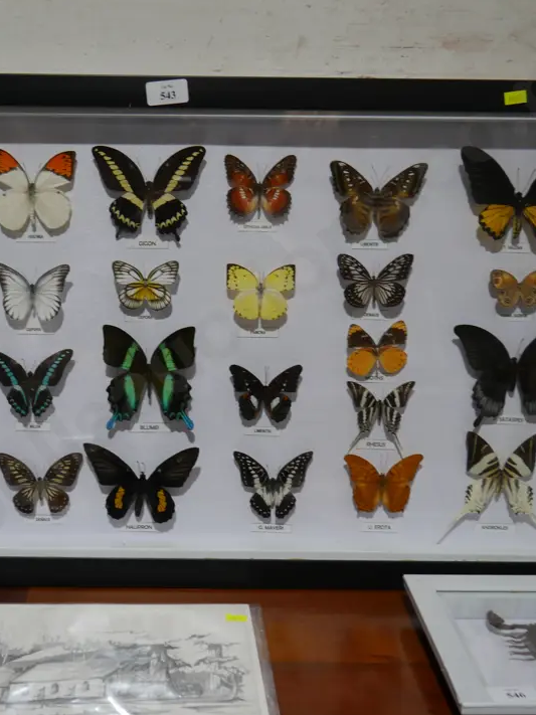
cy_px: 361
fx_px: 1012
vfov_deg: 38.9
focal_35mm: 49
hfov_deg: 29.5
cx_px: 183
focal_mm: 17
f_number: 4
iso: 200
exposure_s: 1/80
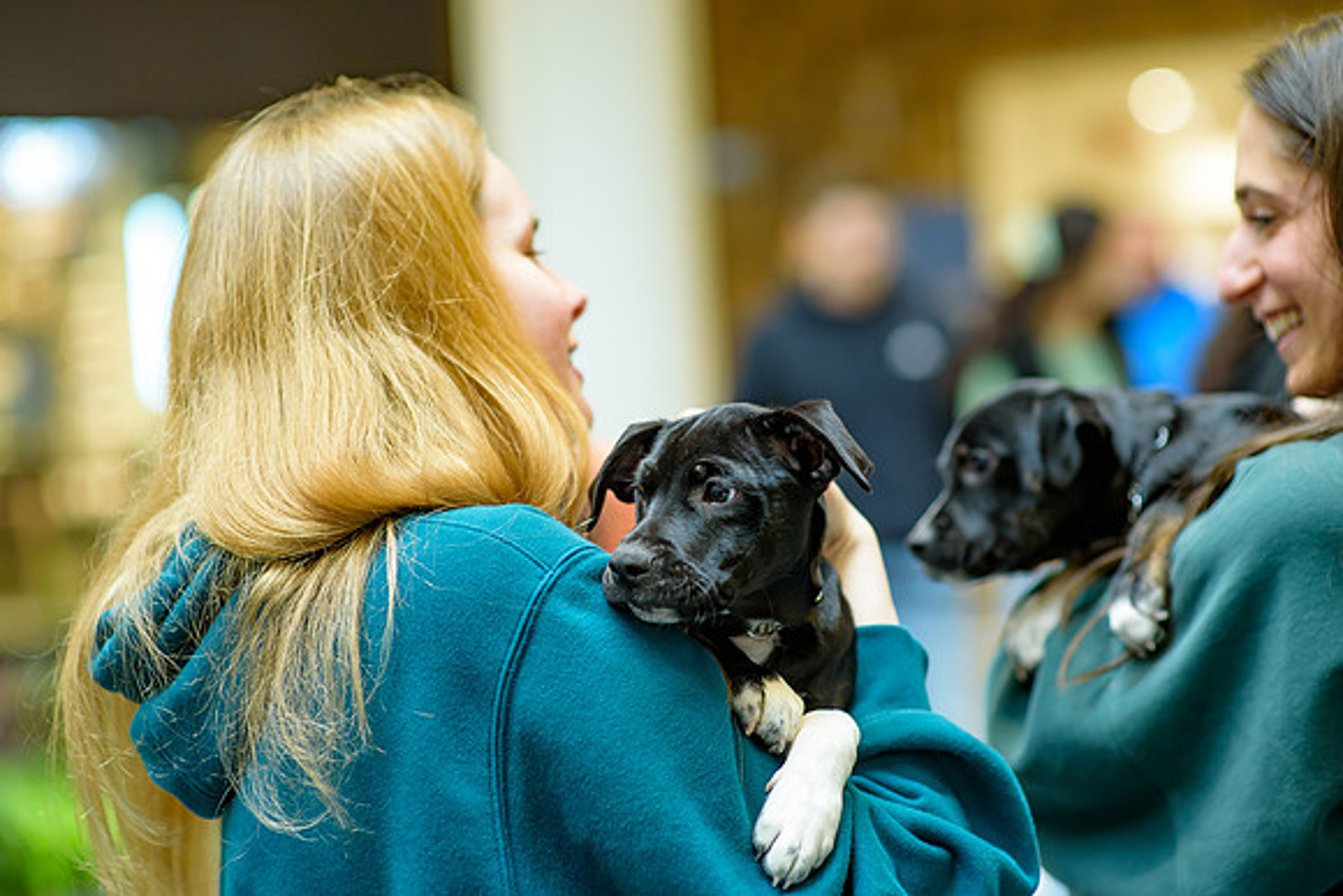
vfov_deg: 16.1
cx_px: 672
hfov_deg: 23.9
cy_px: 448
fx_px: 3172
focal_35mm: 85
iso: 800
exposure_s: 1/125
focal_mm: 85
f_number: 2.2
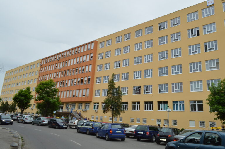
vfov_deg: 47.9
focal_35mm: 27
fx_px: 169
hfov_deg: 67.4
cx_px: 112
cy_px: 74
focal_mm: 18
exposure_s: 1/200
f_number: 14
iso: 400
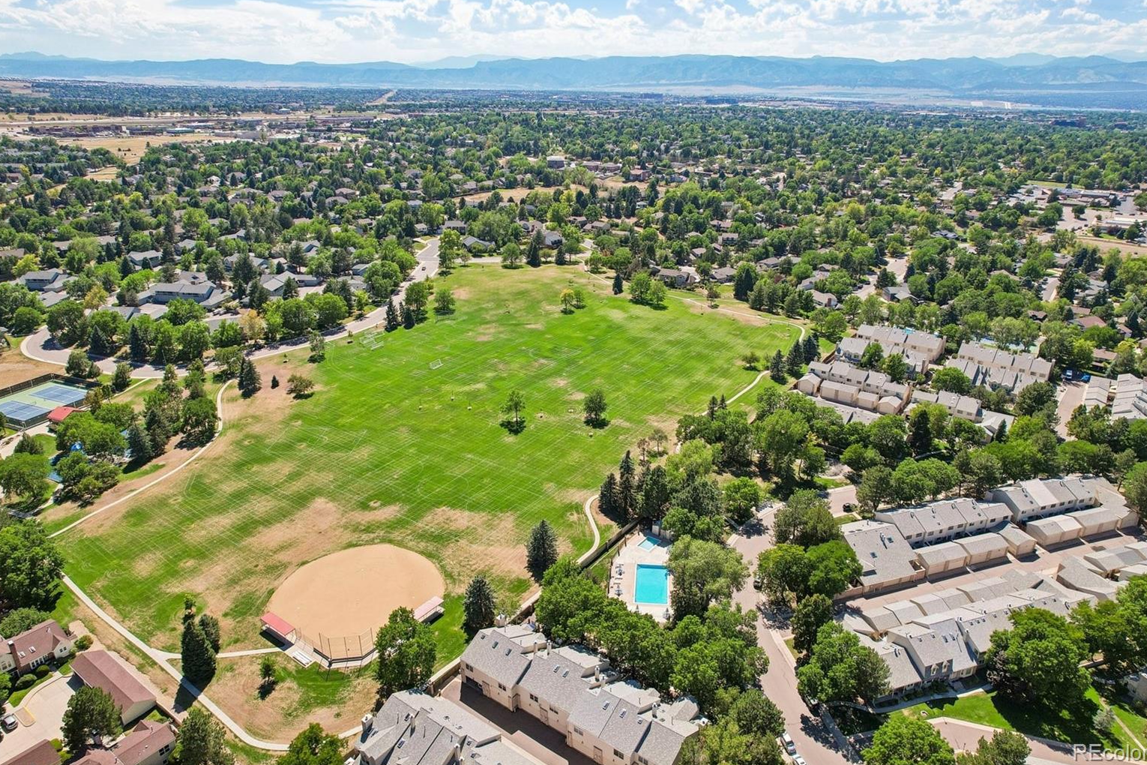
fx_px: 733
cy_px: 368
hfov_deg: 76.1
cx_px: 594
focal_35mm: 23
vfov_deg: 55.1
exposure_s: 1/2000
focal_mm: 8.4
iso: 110
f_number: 2.8
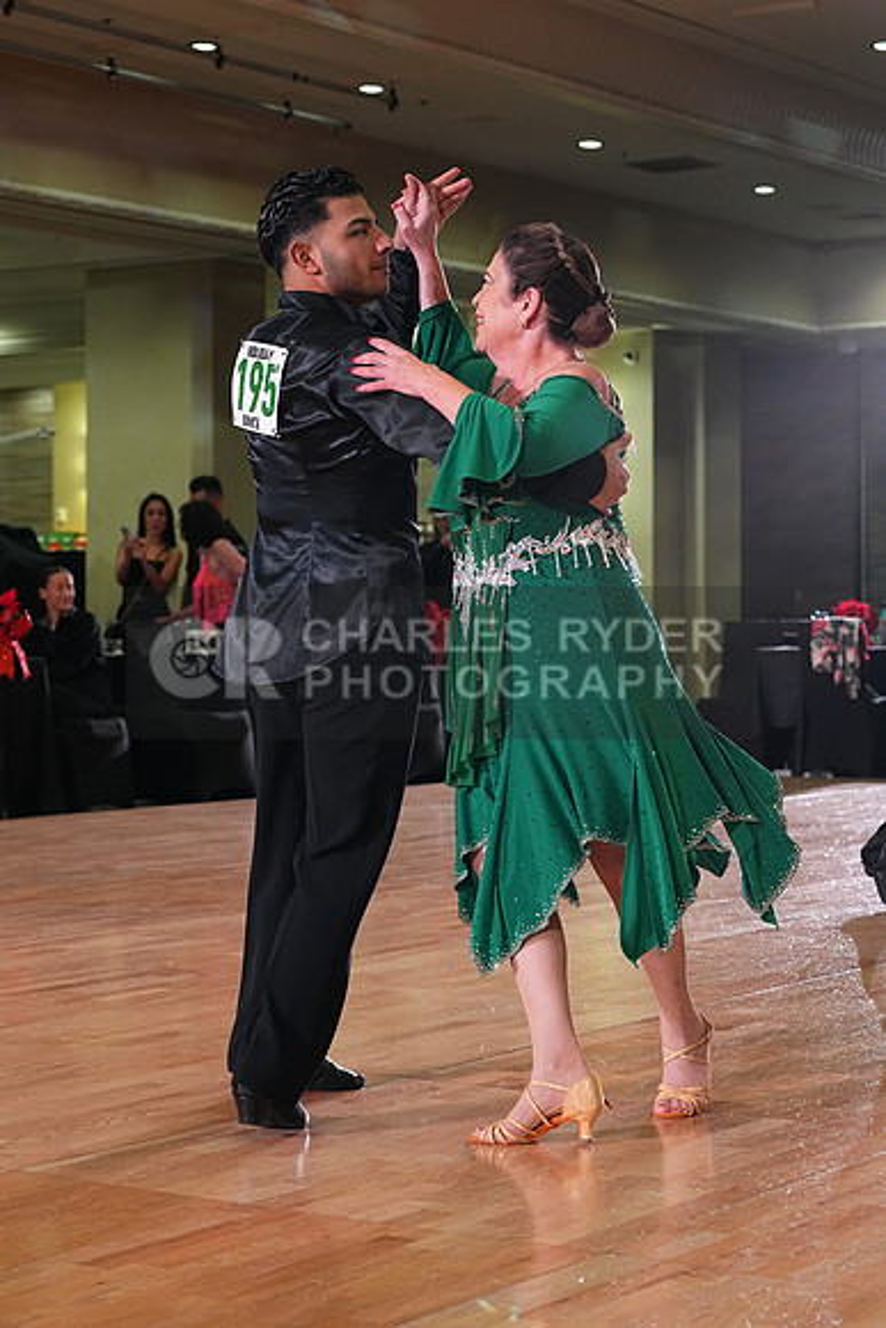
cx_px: 443
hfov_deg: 18.4
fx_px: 2730
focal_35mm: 74
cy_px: 664
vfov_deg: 27.3
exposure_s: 1/320
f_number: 5.6
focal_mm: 74
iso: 5000
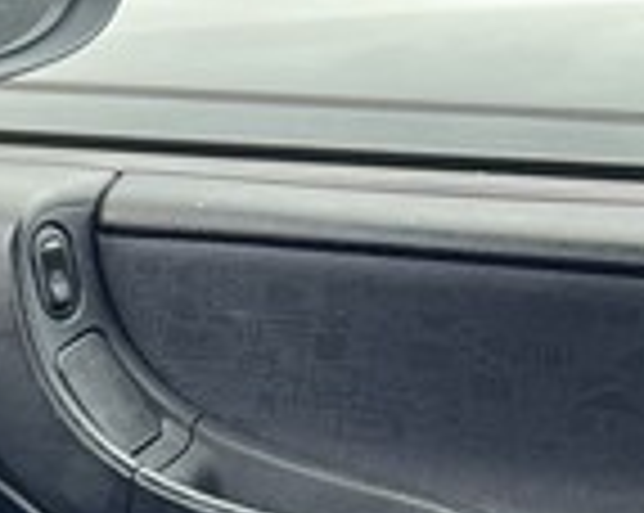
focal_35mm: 182
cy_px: 1030
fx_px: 3464
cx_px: -910
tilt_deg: -26.4
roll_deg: +2.7
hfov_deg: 9.4
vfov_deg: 8.1
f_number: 1.5
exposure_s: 1/164
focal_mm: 5.7
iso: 40
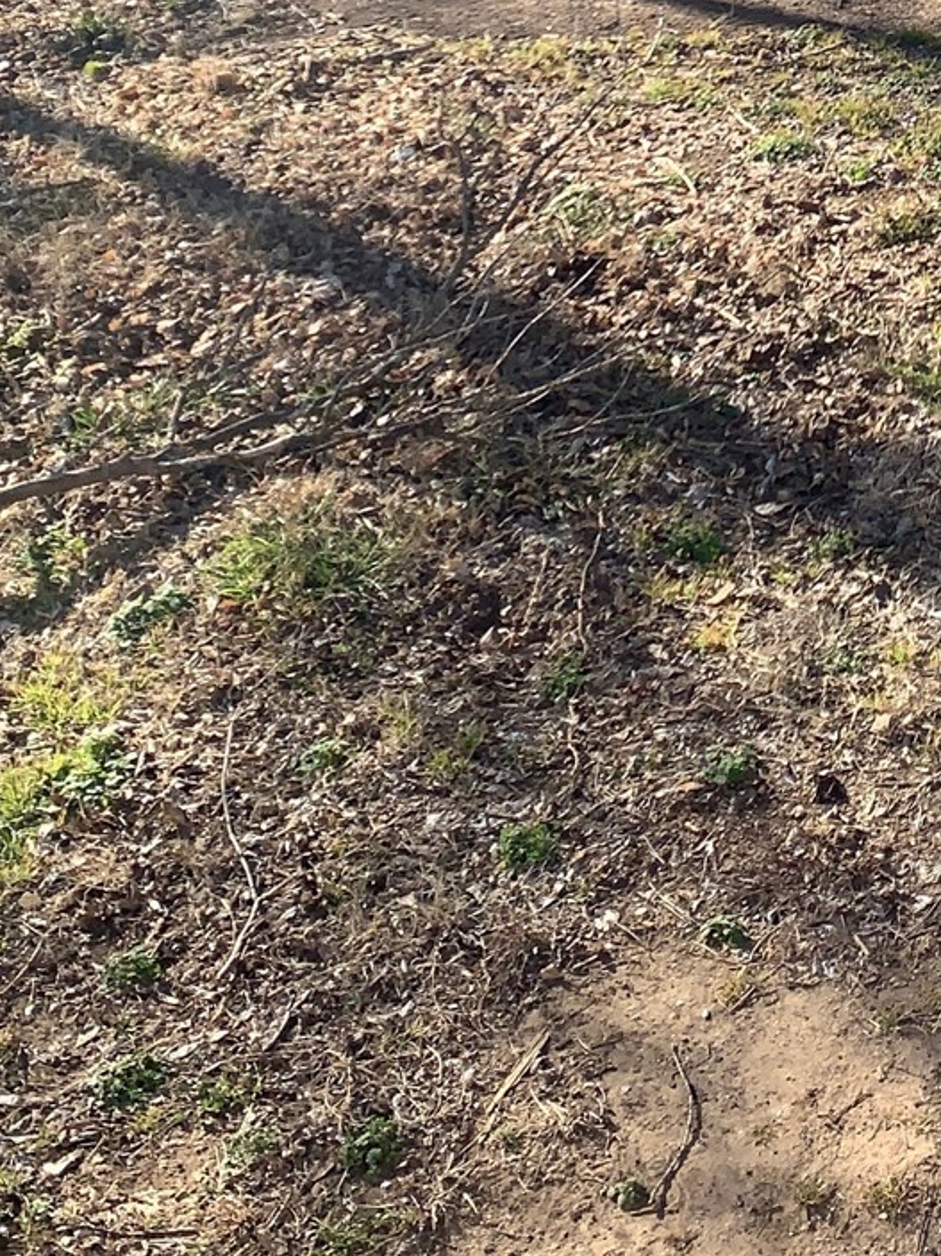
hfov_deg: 19.8
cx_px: 1043
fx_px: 2574
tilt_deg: -15.5
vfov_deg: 25.2
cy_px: -170
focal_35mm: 71
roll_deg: +5.1
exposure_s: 1/743
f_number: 1.8
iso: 25
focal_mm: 4.25
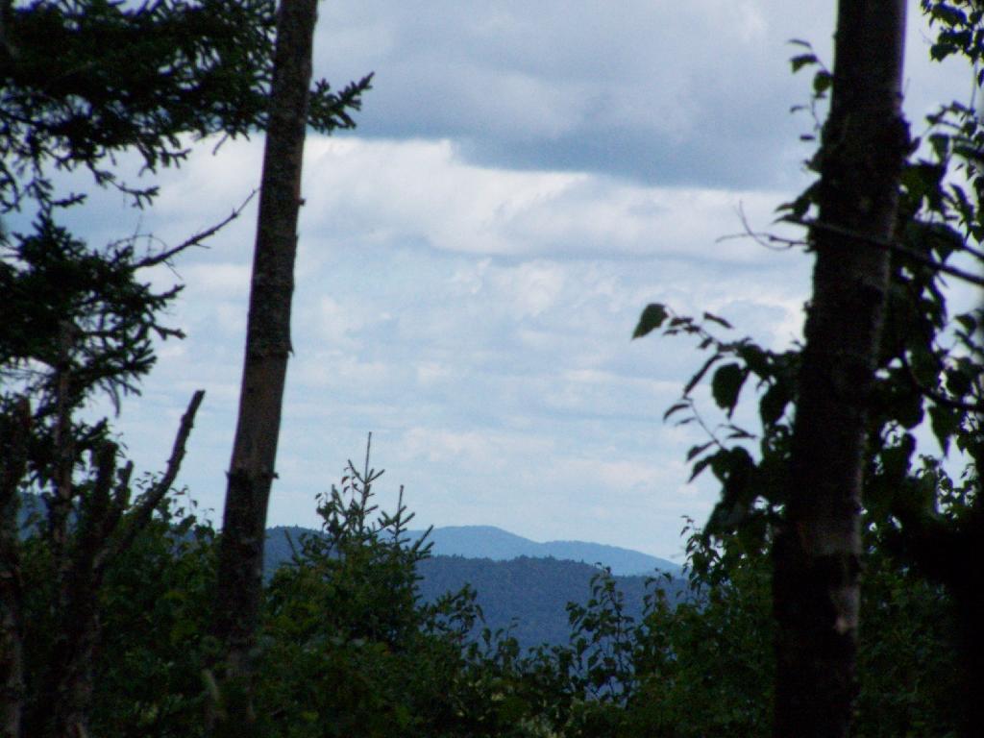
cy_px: 369
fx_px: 9011
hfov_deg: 6.3
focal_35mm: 317
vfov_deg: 4.7
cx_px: 492
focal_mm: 52.6
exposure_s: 1/1600
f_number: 7.1
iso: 400
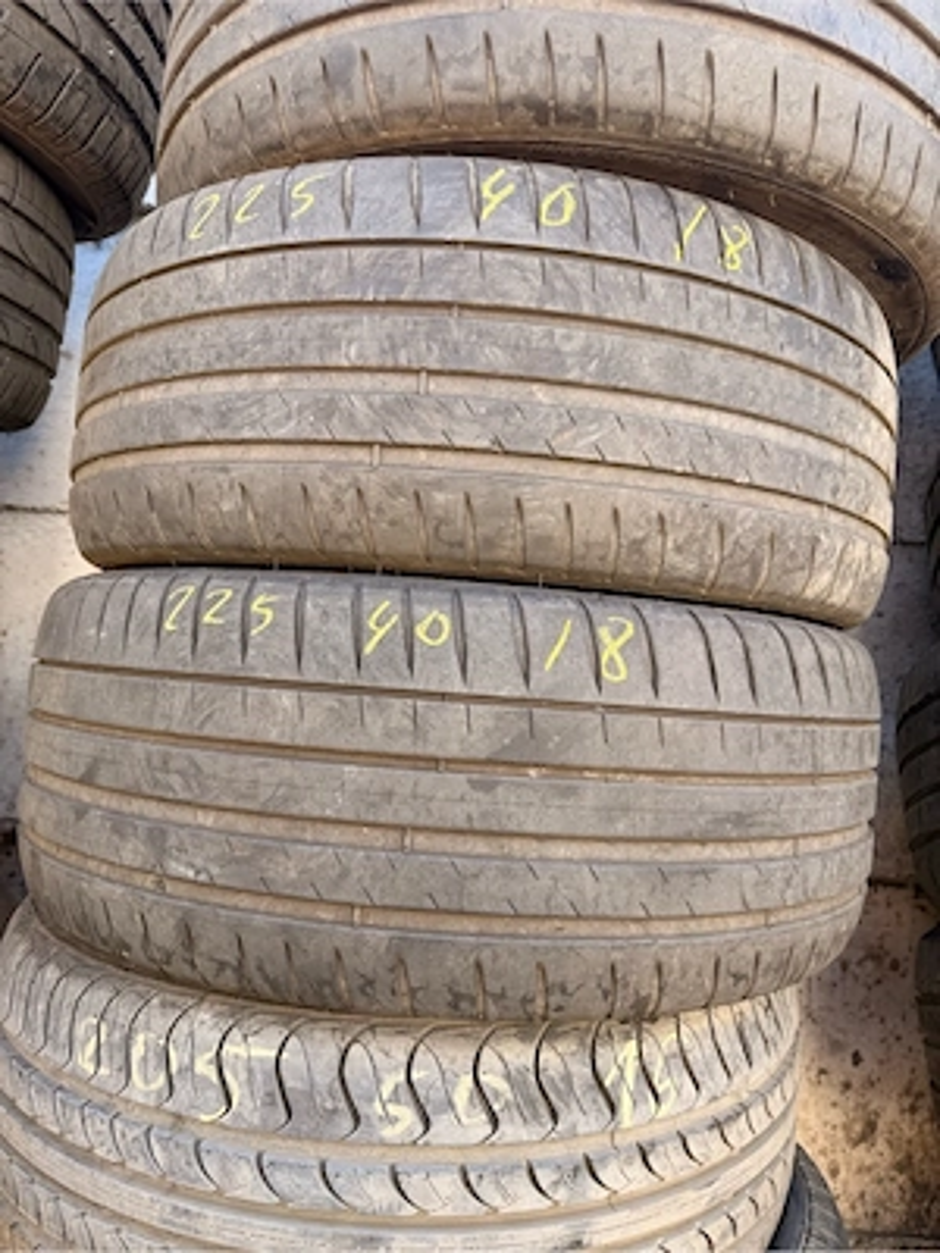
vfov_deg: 71.6
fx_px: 869
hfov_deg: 56.8
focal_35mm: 24
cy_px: 626
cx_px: 470
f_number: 1.78
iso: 50
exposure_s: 1/135
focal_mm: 6.76
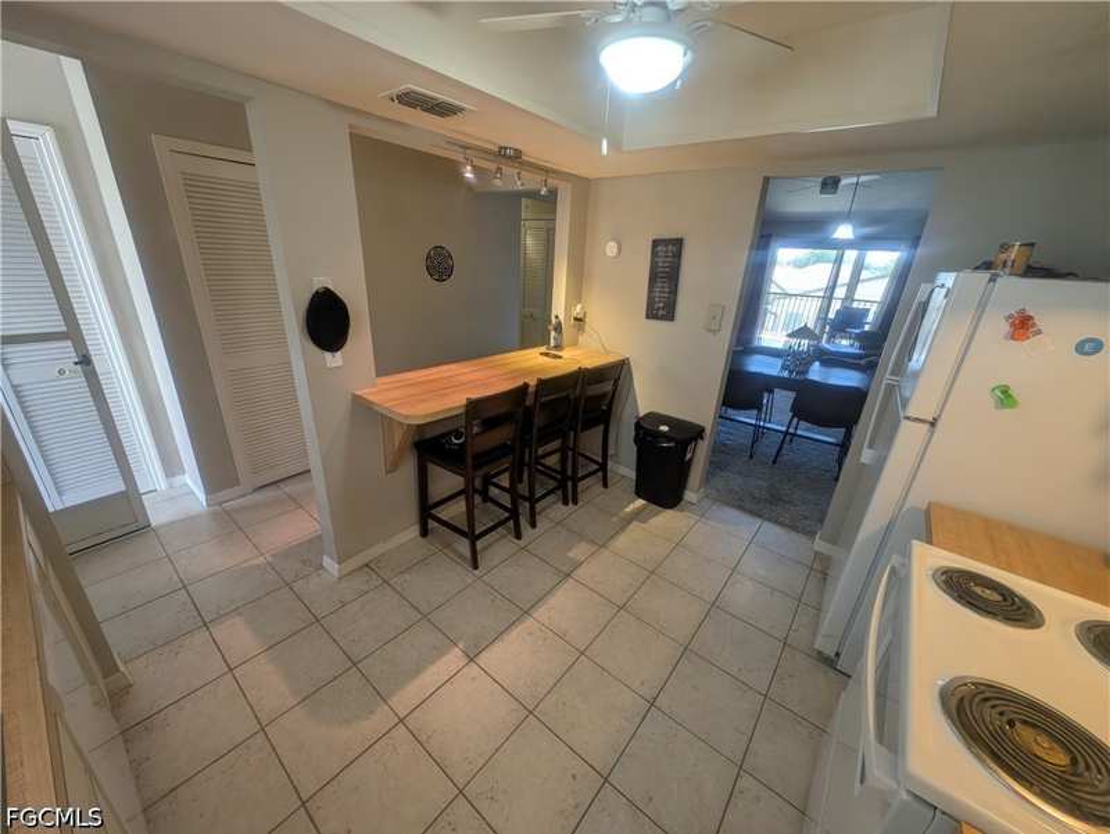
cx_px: 555
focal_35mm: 12
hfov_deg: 110.5
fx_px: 385
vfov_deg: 94.6
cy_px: 417
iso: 106
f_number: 1.95
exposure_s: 1/120
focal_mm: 2.23
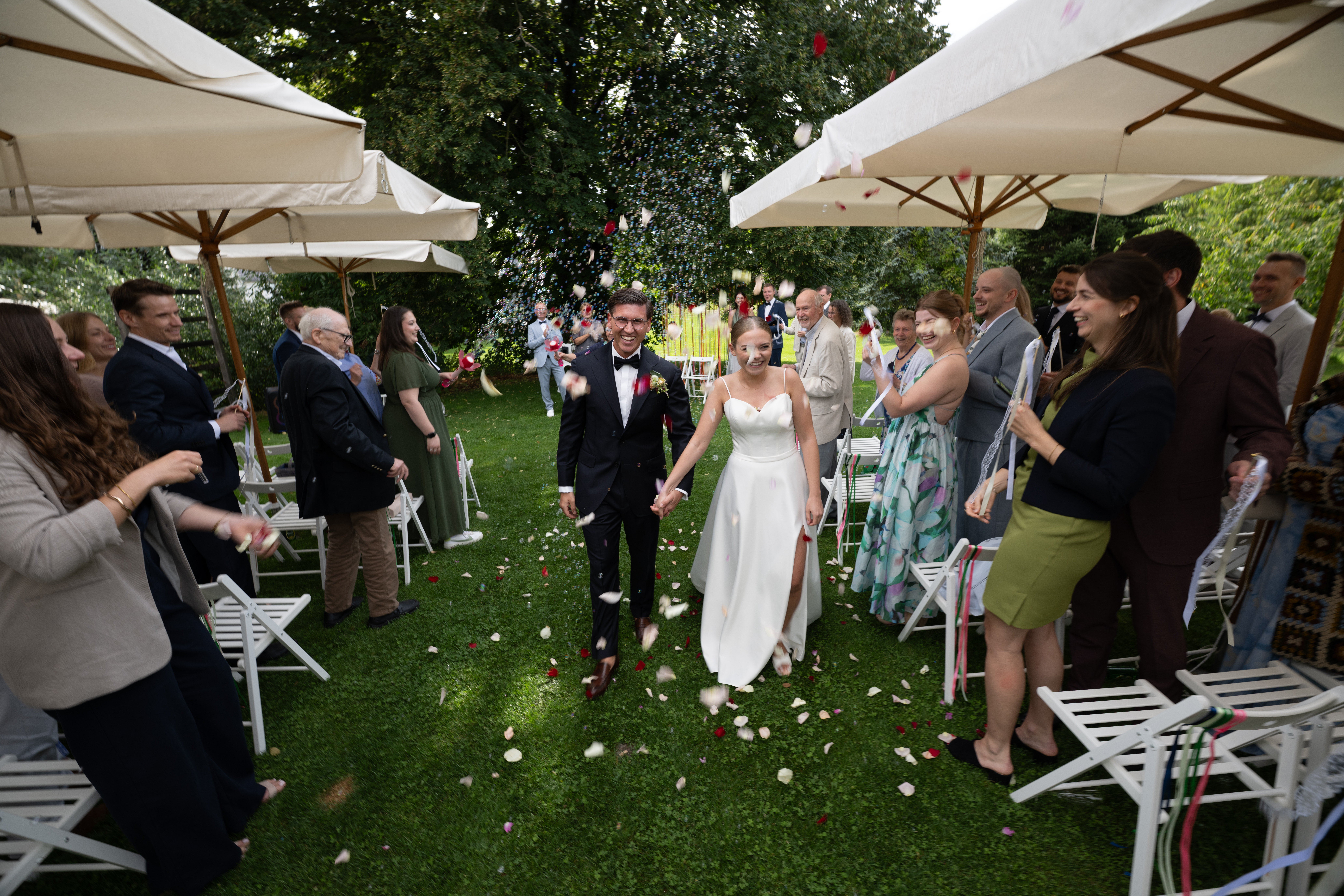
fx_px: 523
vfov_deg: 81.2
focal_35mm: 14
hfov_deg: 104.3
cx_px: 672
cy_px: 448
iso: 100
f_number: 5.6
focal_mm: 14
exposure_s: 1/80
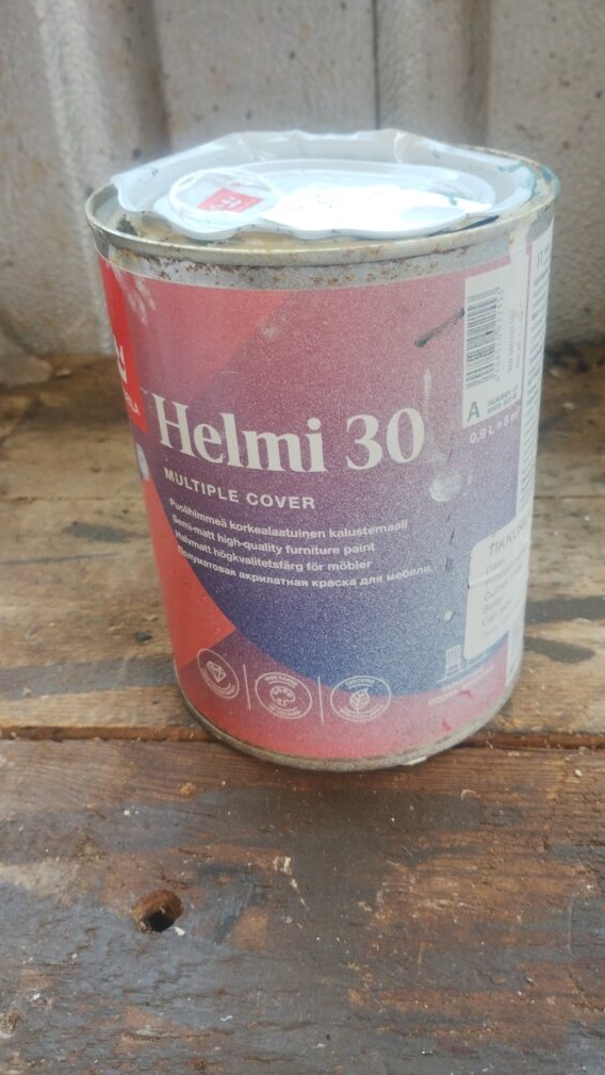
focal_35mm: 31
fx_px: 884
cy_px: 536
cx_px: 352
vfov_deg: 62.6
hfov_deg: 37.7
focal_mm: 4.27
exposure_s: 1/50
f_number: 1.8
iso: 481
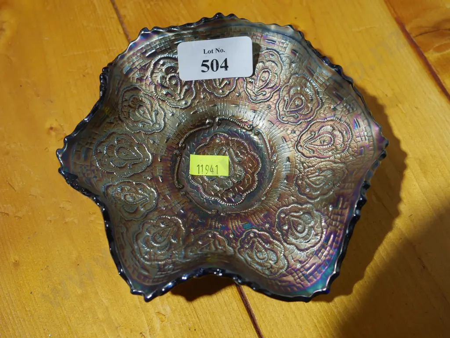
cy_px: 169
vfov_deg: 30.3
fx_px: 624
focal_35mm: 48
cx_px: 225
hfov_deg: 39.7
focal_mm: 24
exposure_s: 1/60
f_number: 5.2
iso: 500
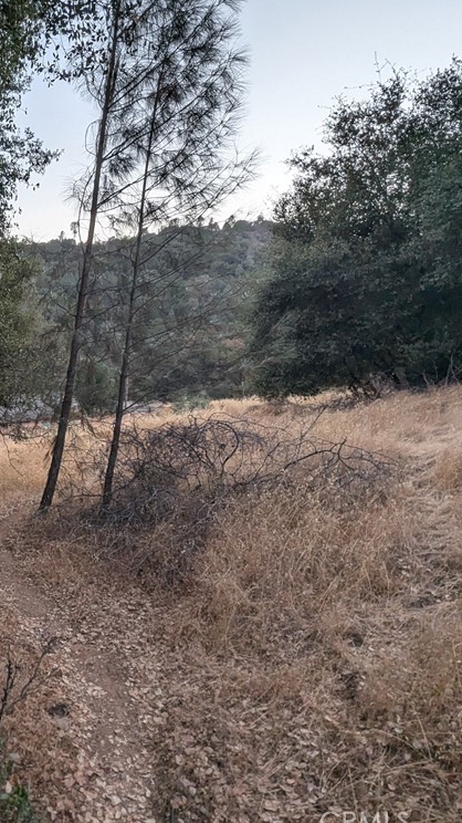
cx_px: 20
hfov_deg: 42.4
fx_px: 523
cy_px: 413
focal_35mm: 24
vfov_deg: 76.3
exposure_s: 1/36
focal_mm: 2.22
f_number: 2.2
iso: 79
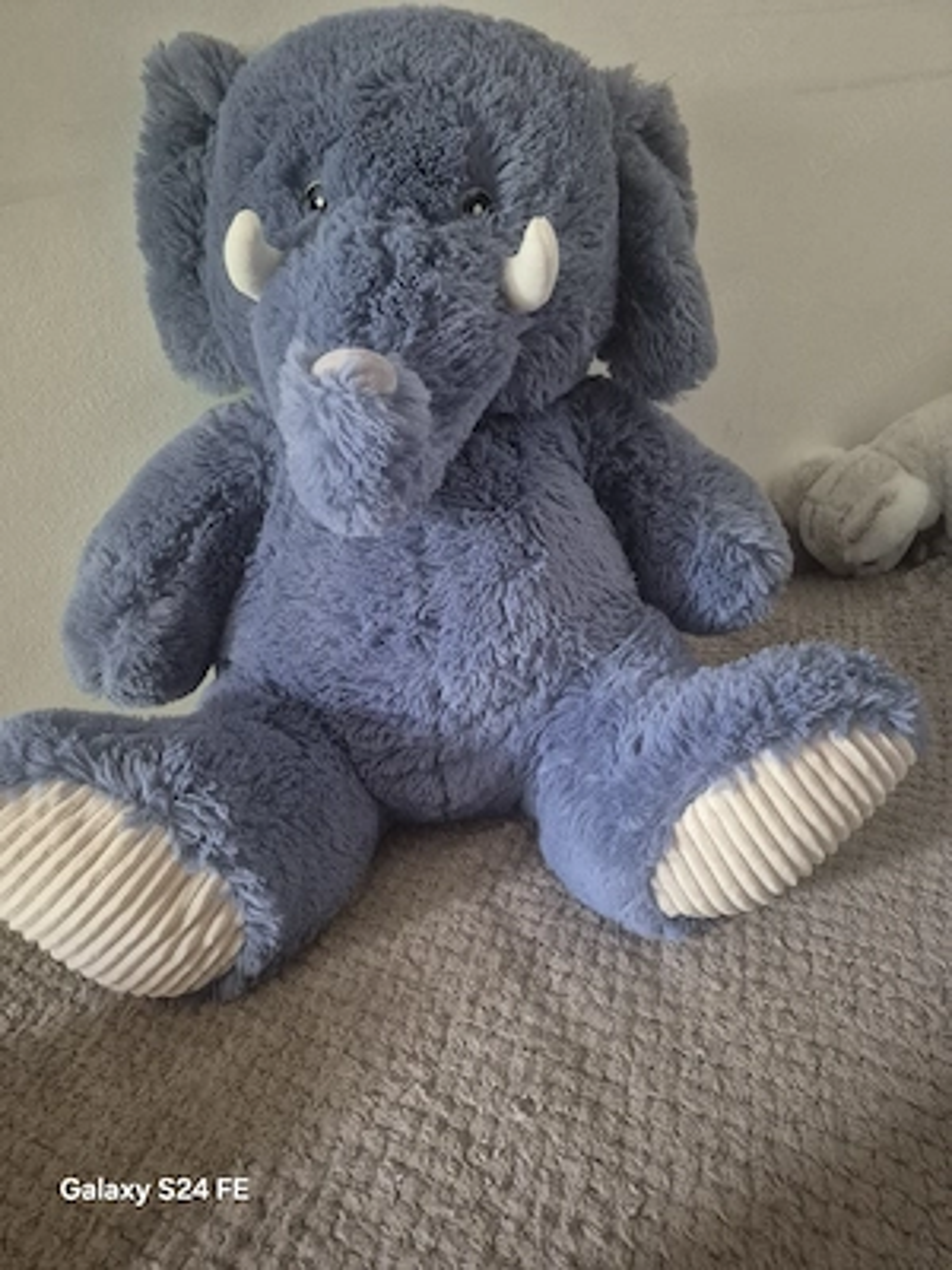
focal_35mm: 23
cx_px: 476
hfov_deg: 58.9
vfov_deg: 73.9
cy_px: 635
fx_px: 843
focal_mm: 5.4
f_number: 1.8
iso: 1250
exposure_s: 1/33
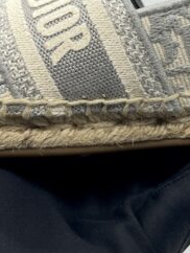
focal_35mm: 110
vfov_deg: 17.5
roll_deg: +1.6
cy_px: 15
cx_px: 165
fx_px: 804
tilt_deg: -10.4
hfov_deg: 13.4
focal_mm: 5.7
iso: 40
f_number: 1.5
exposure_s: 1/153
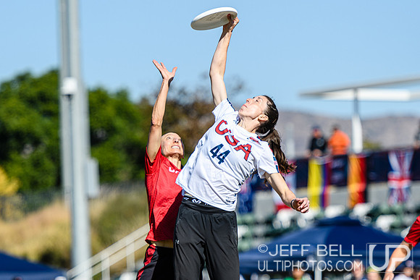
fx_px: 3699
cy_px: 106
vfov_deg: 4.3
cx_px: 210
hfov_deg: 6.5
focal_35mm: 317
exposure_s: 1/3200
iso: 100
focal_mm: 170
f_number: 3.2
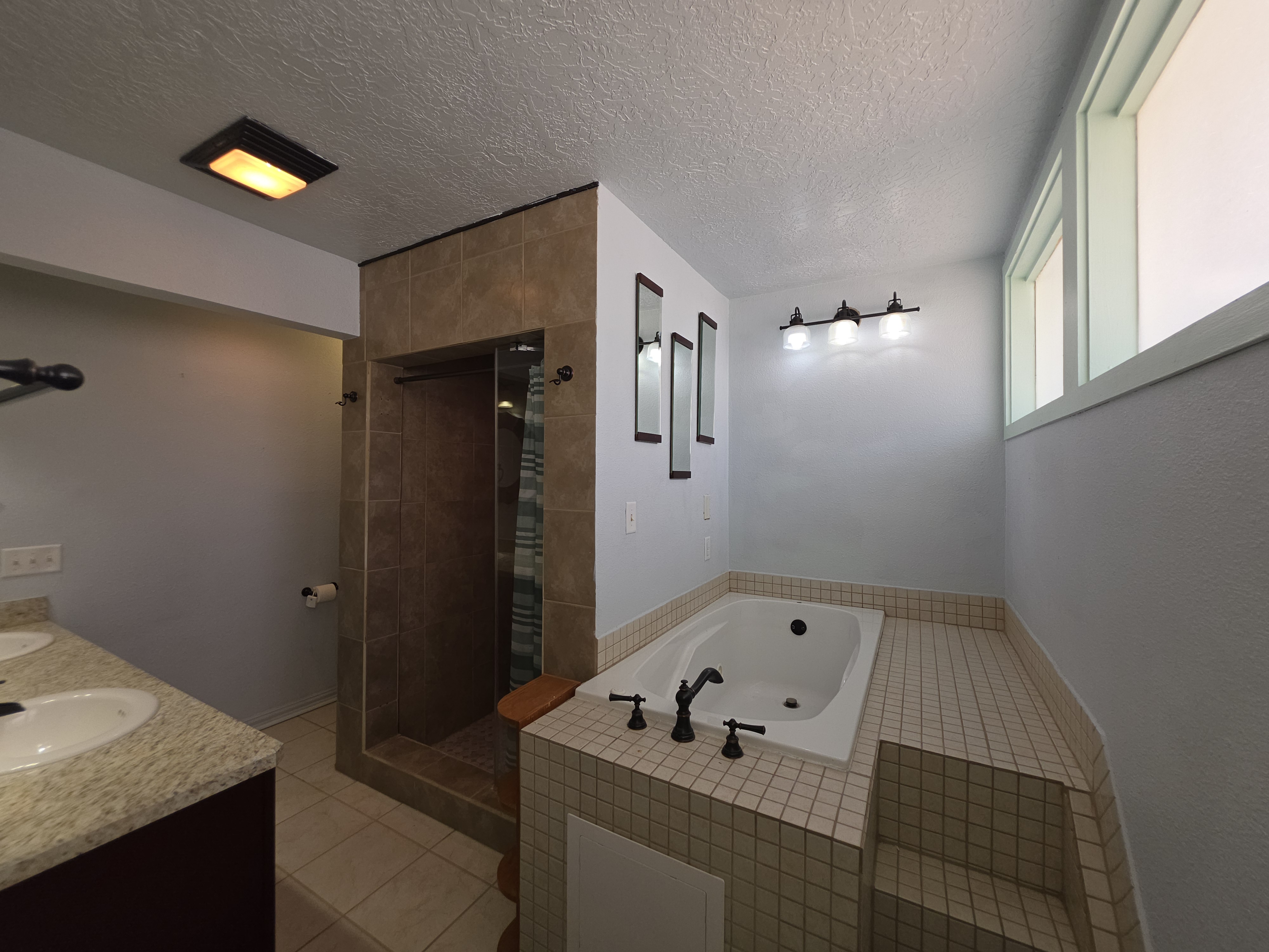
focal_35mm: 13
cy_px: 476
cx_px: 634
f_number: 1.9
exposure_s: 1/60
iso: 16
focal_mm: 2.2
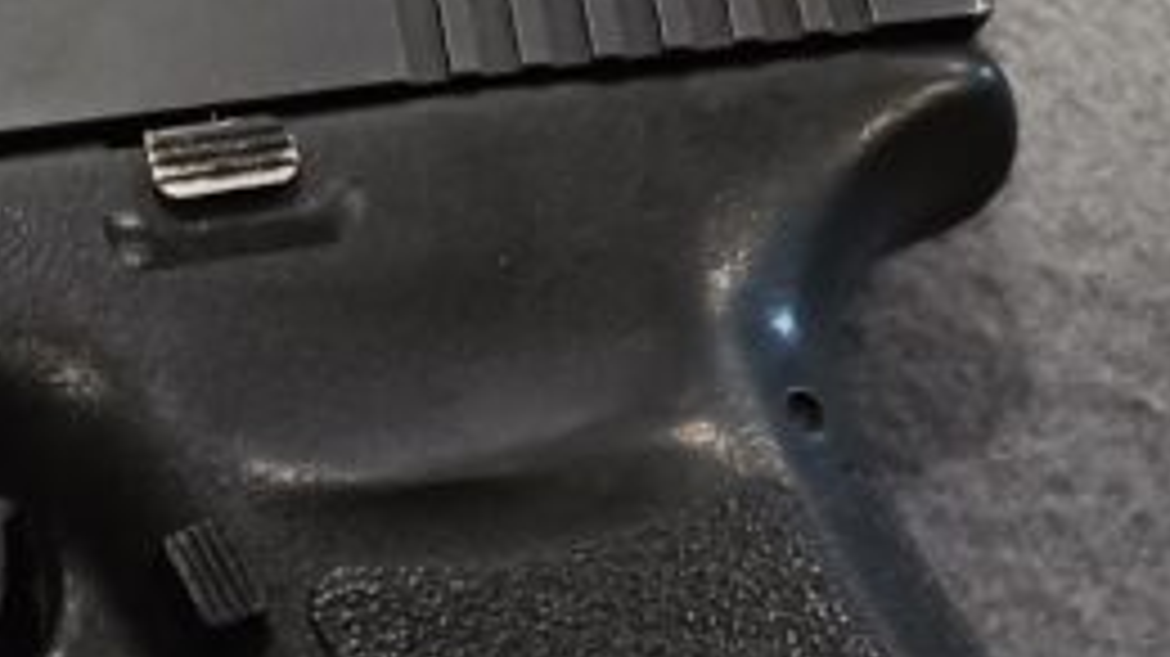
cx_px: -238
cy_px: 886
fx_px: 3504
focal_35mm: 113
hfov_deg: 18.0
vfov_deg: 10.4
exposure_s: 1/24
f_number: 1.8
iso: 320
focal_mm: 4
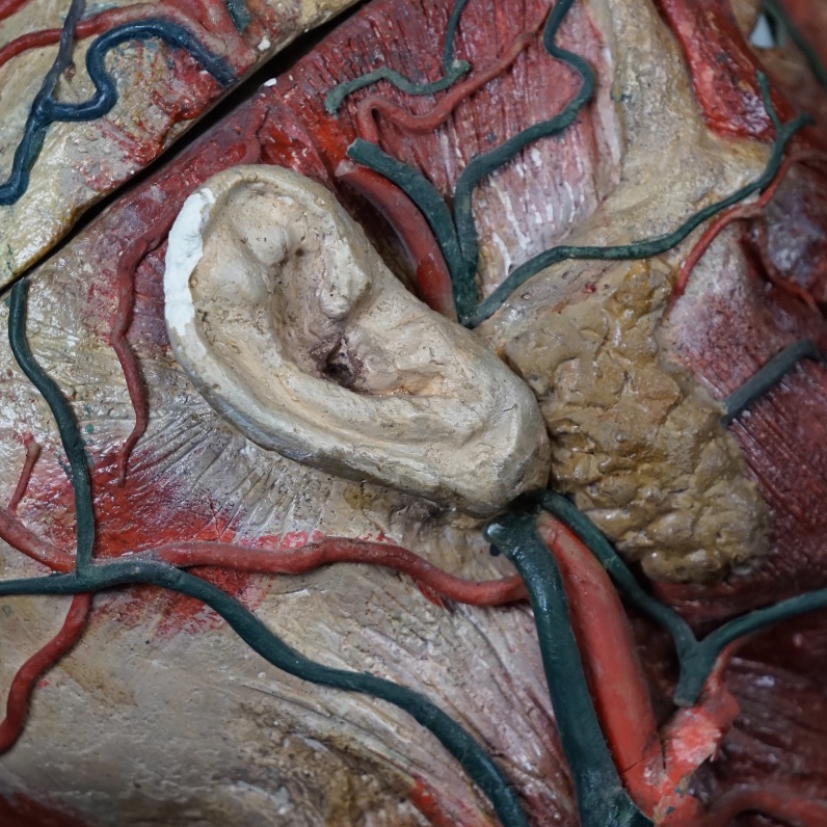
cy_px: 448
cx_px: 412
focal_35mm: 351
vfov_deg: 5.0
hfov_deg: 5.0
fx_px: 9487
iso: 1600
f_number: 6.3
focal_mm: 183
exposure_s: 1/320
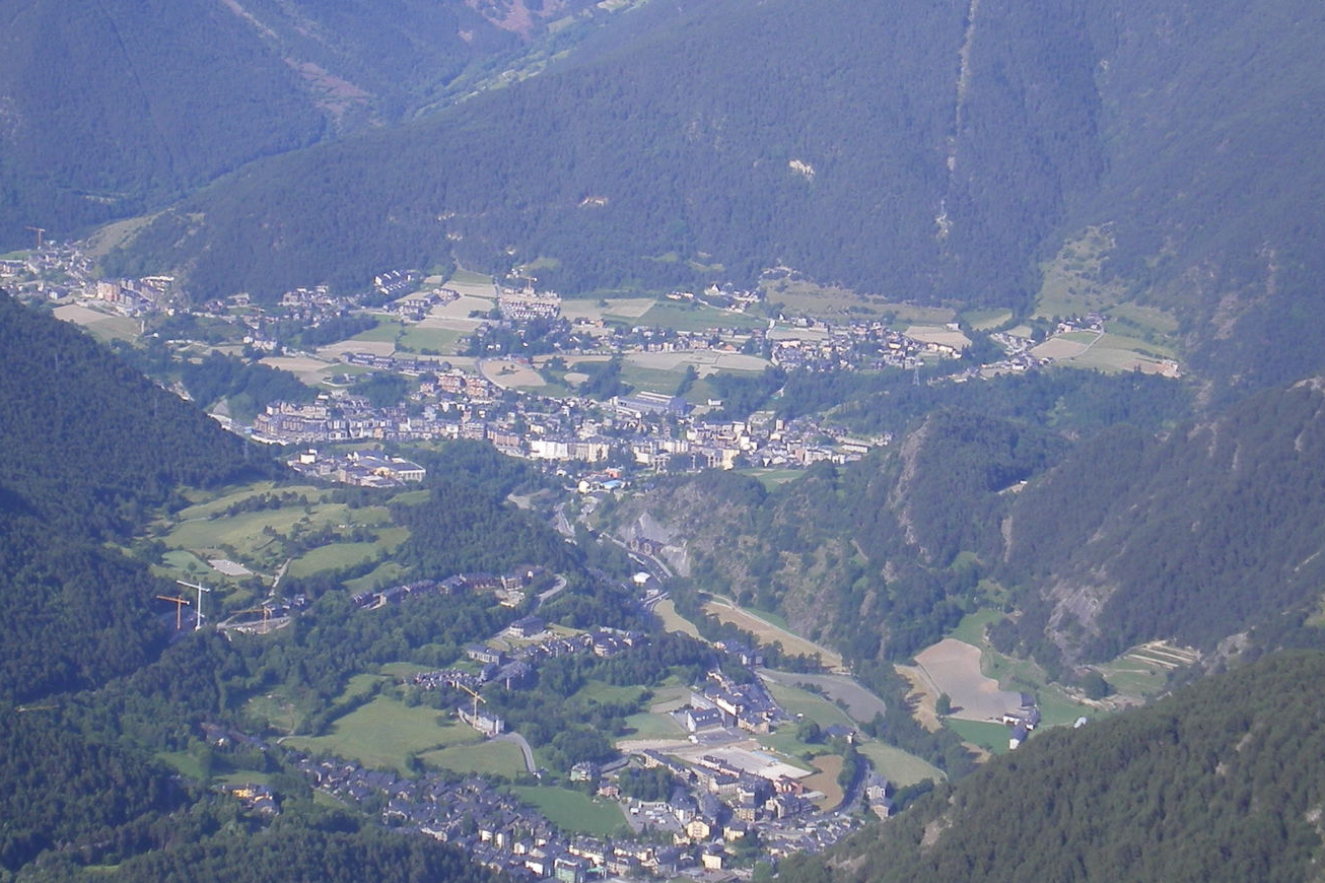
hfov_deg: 19.6
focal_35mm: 104
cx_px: 630
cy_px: 300
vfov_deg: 13.1
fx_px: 3827
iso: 64
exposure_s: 1/125
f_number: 6.2
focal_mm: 11.3
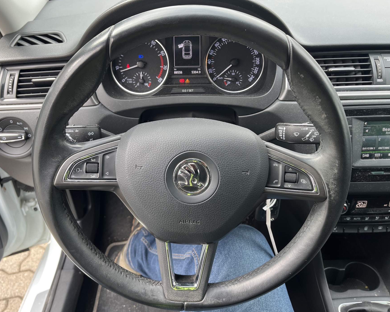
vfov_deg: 51.5
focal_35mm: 28
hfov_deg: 62.1
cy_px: 160
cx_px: 181
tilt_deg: -40.3
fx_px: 323
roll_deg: +1.2
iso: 32
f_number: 1.6
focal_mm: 5.1
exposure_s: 1/122
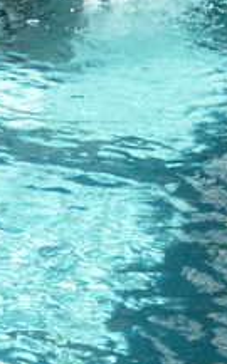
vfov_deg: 13.7
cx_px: -356
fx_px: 1519
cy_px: 257
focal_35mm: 153
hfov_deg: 7.8
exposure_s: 1/100
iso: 125
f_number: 4.5
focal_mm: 9.12
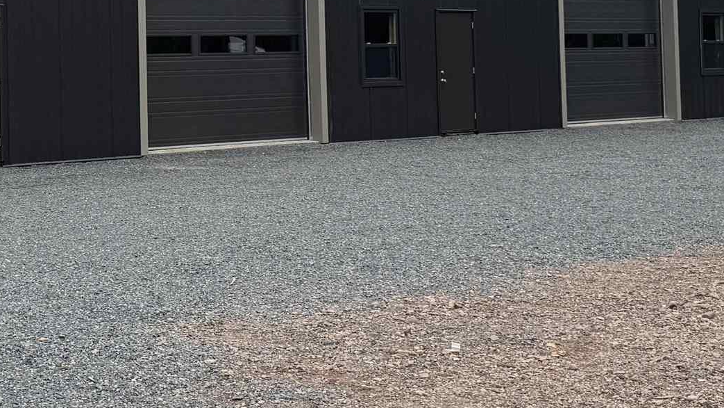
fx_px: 1478
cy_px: 12
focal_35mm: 77
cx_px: 47
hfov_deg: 26.4
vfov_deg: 15.4
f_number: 1.78
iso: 80
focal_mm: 6.76
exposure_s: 1/4310
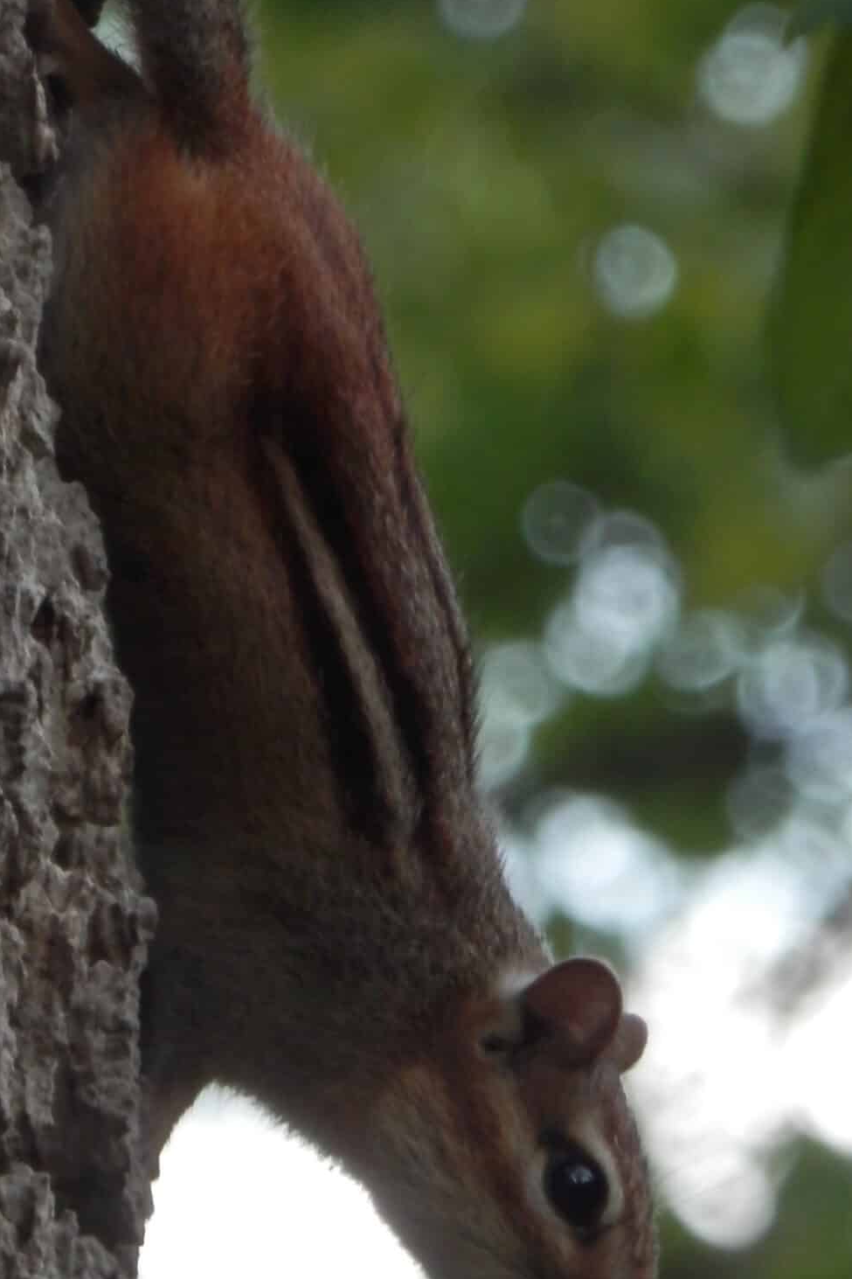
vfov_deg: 2.6
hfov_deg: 1.7
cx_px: 317
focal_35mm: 801
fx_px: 28440
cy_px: 624
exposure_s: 1/125
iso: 200
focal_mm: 78.6
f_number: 6.9
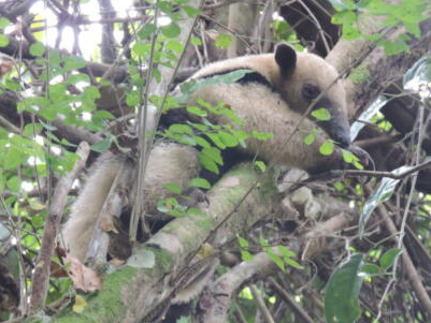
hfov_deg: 4.5
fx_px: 5430
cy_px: 165
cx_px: 225
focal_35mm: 436
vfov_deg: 3.4
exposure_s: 1/50
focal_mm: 62.4
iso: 720
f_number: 4.8
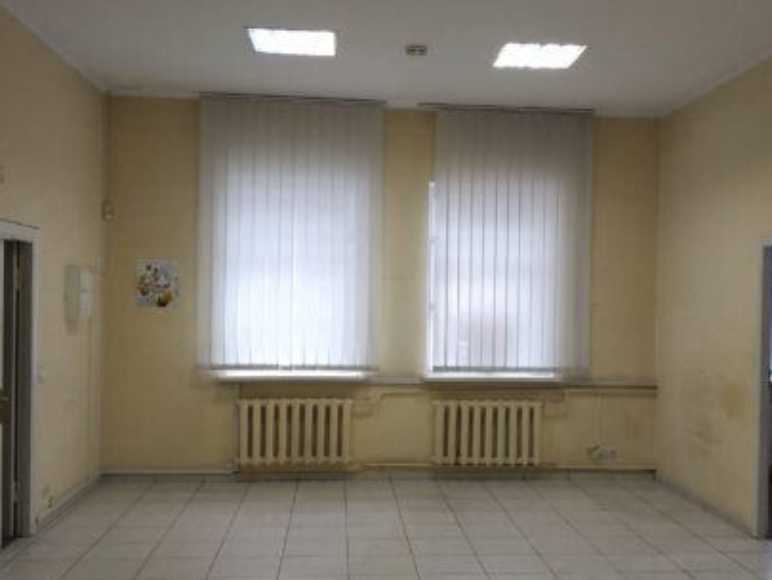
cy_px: 311
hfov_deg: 46.6
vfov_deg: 36.0
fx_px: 892
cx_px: 443
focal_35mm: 40
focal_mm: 3.94
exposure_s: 1/100
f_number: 1.9
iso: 200
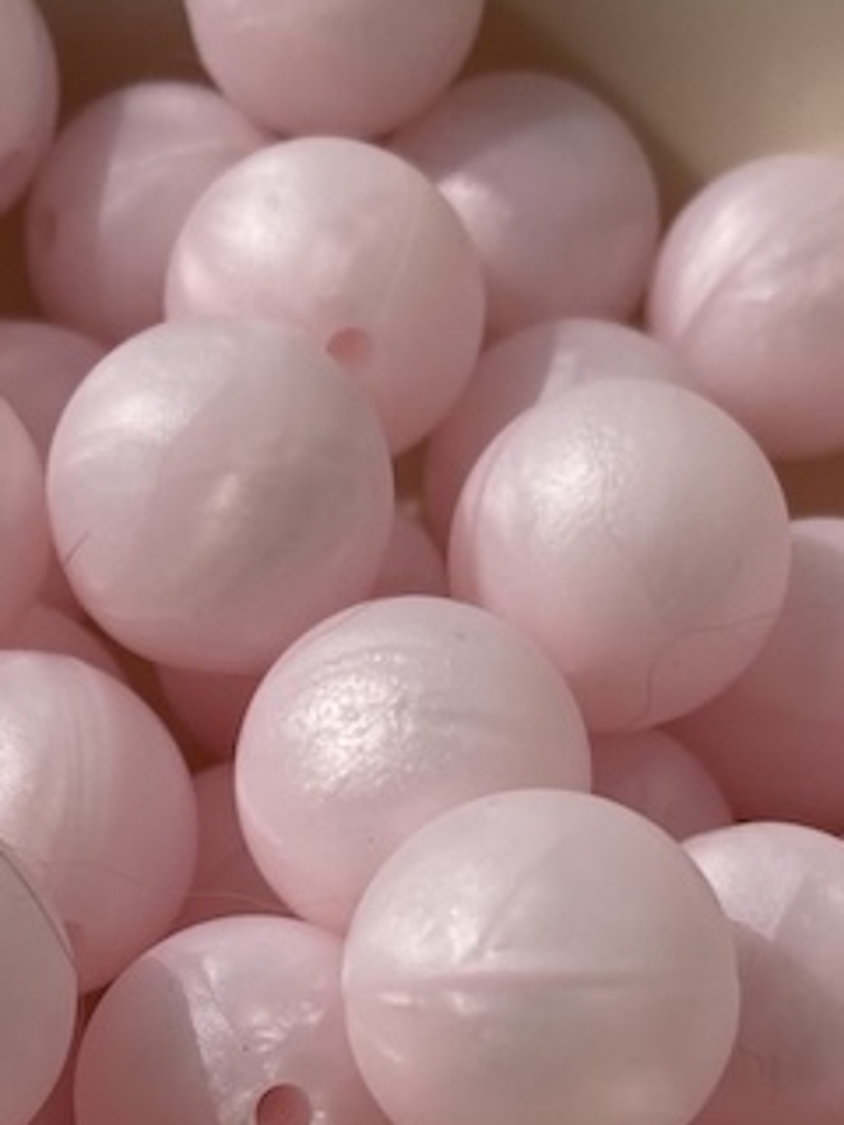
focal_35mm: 70
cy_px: 1167
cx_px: 352
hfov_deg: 21.0
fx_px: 2276
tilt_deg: -69.0
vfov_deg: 26.1
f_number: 1.8
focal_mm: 3.99
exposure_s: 1/9615
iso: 20
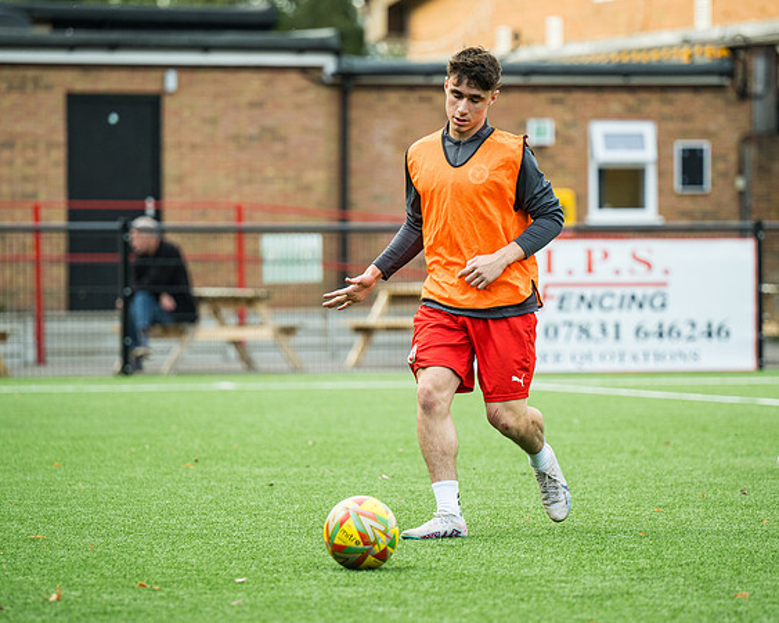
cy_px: 346
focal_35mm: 235
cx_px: 440
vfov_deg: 6.6
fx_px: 5418
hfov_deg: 8.2
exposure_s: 1/640
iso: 400
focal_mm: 155
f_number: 2.8
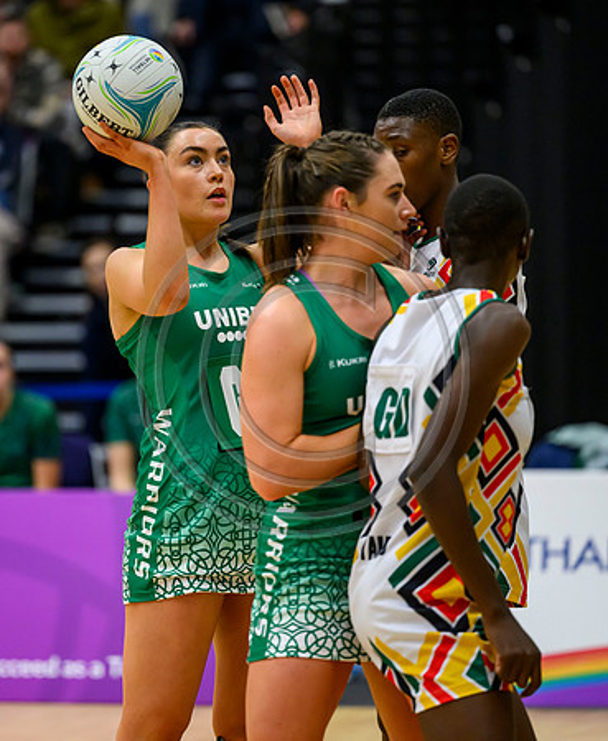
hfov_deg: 5.6
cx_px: 217
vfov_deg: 6.8
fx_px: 6249
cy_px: 372
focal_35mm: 282
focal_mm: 200
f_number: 2.8
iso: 4000
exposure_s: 1/1000
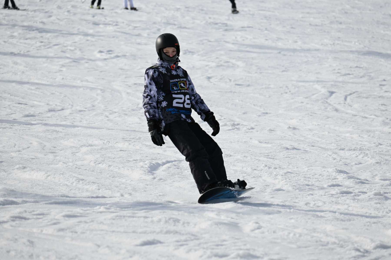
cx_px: 196
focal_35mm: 262
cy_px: 130
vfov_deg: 5.2
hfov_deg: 7.8
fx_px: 2851
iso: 100
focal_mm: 175
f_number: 7.1
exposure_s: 1/800
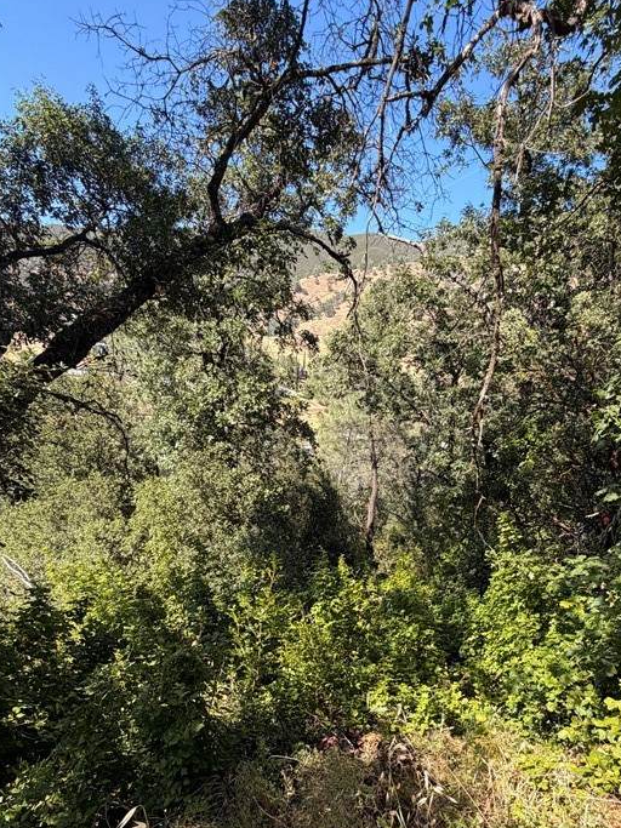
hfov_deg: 63.3
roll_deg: -5.2
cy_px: 547
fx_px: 502
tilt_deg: -19.2
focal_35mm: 21
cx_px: 338
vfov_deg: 76.7
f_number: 2.2
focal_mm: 2.22
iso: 50
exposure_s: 1/502
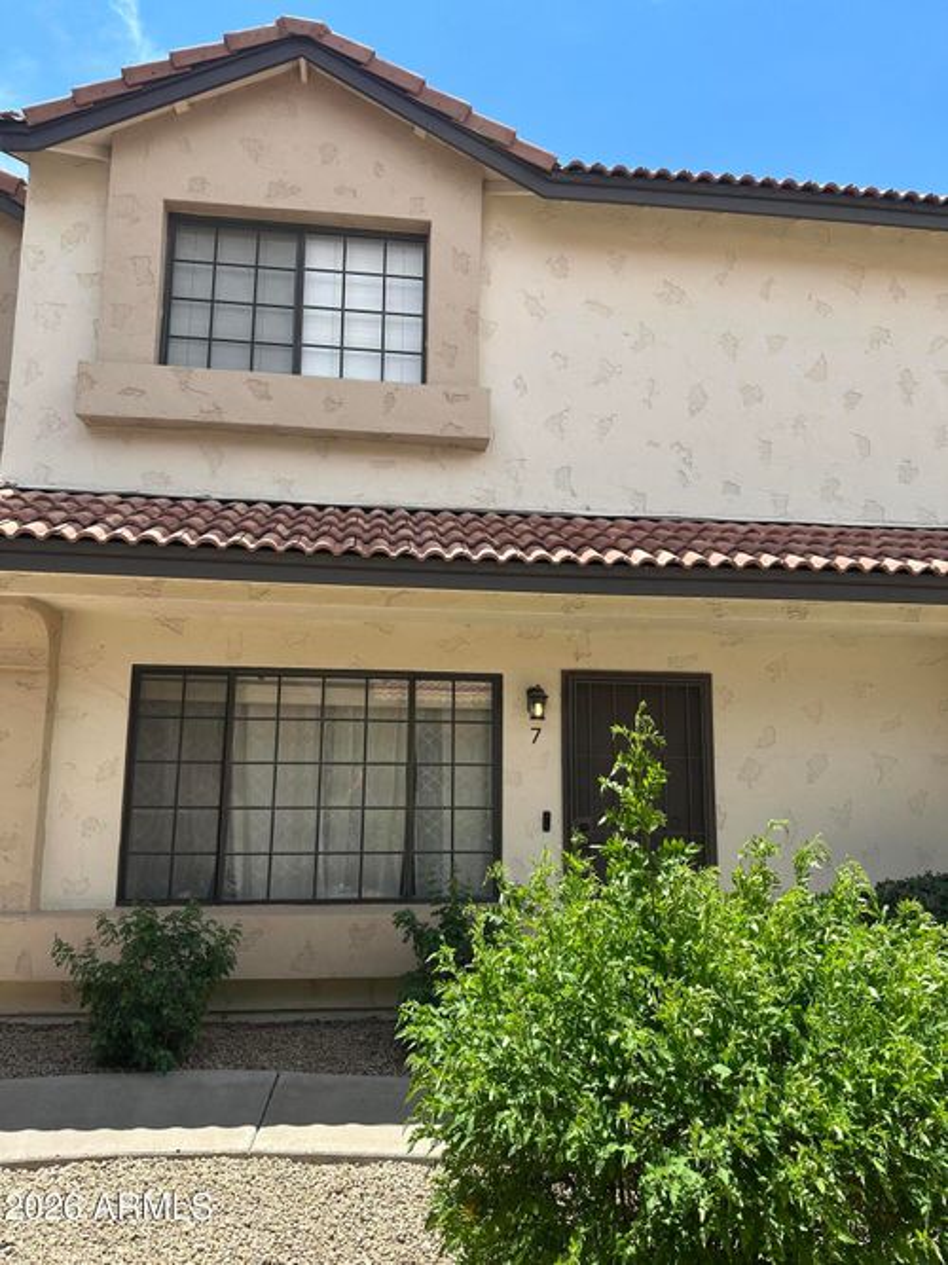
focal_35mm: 24
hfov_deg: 56.8
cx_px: 474
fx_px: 877
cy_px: 632
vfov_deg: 71.6
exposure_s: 1/2882
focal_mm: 6.86
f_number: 1.78
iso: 80
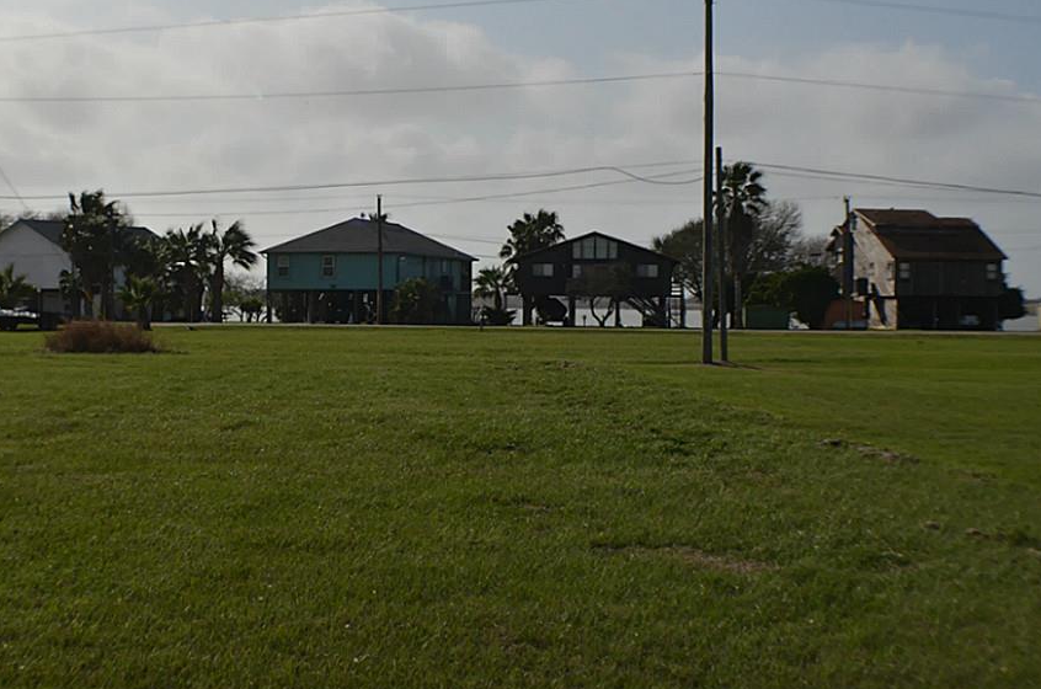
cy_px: 315
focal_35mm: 69
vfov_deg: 19.6
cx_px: 447
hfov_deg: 29.3
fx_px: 1991
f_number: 9
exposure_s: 1/5000
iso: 450
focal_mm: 38
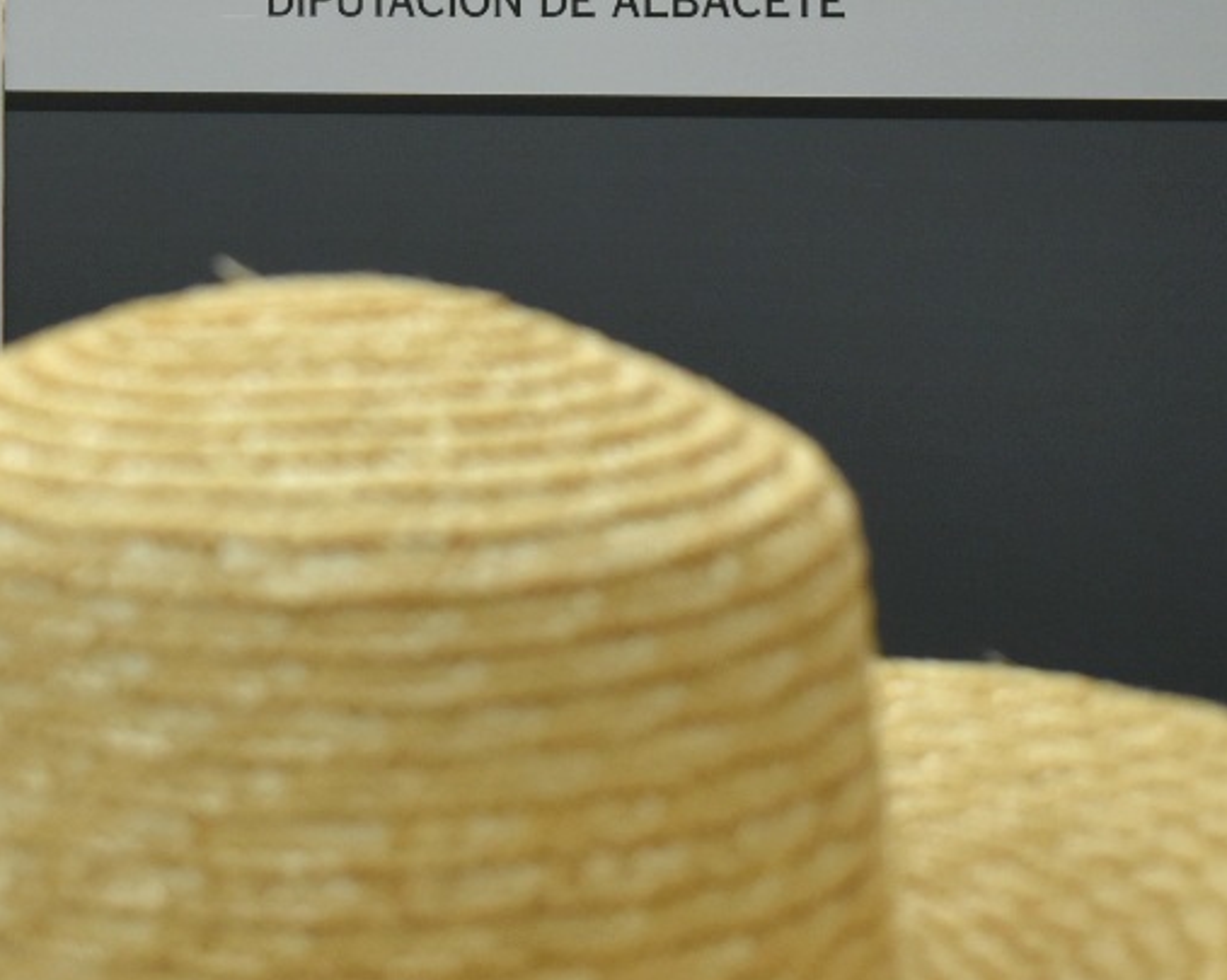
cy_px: -92
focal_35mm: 108
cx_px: 252
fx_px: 3920
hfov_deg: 17.6
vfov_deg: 14.0
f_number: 3.8
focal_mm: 24
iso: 800
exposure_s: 1/200
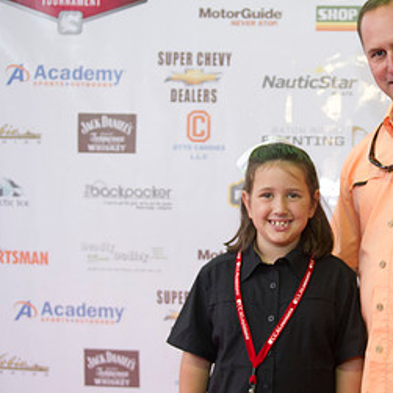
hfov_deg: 30.1
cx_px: 332
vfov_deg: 31.1
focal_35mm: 55
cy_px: 199
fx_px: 706
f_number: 2.8
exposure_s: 1/80
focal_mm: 28
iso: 1000
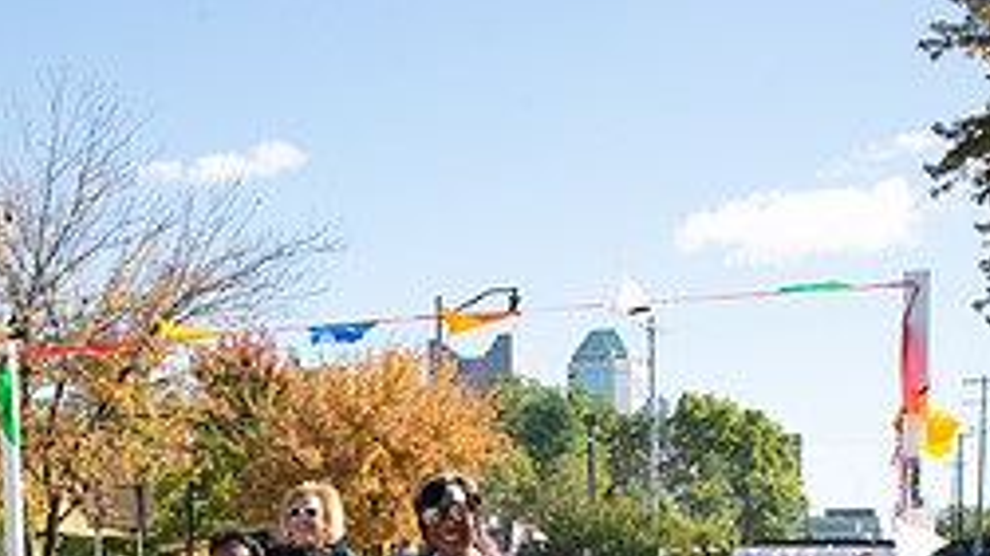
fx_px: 1522
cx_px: 193
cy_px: 755
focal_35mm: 58
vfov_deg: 18.9
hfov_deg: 34.9
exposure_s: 1/320
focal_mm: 24
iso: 500
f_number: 11
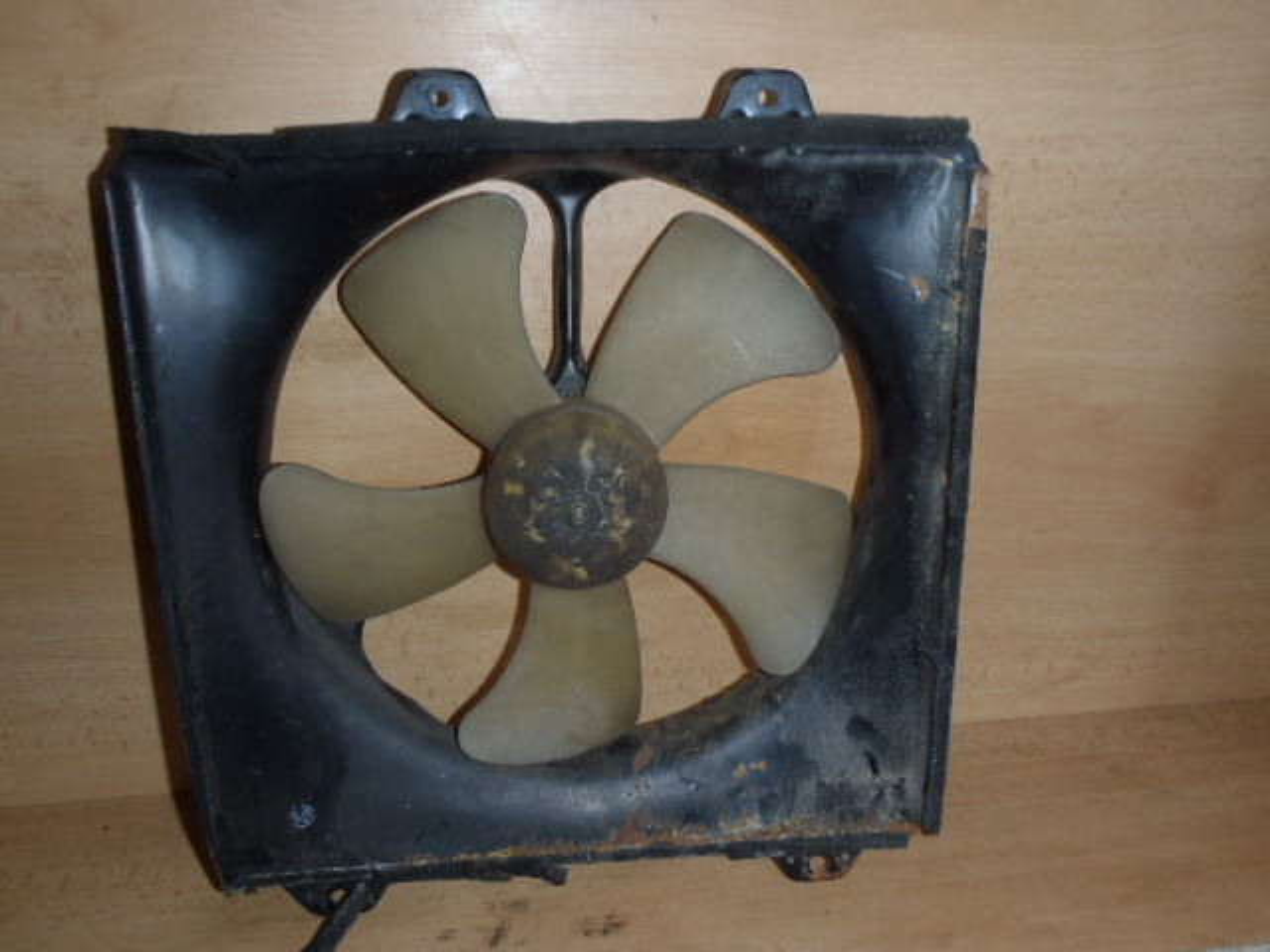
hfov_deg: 63.4
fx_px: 1027
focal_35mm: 28
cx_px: 635
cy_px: 476
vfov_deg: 49.7
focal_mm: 5
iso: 100
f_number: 3.9
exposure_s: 1/30
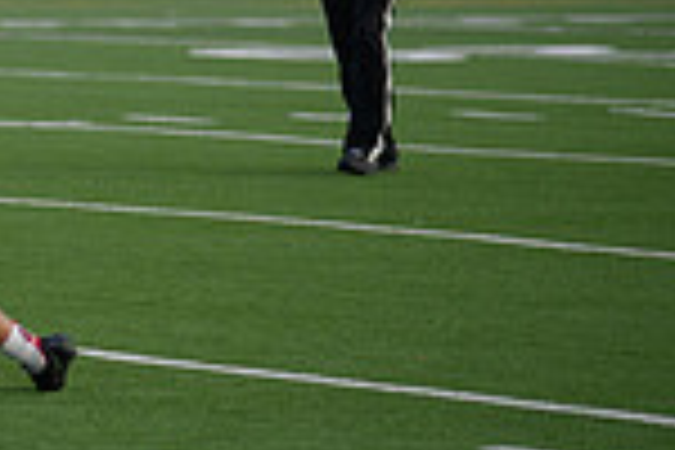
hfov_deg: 4.1
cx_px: -608
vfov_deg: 2.7
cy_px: 2
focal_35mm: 504
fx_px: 9449
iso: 640
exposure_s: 1/4000
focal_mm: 130
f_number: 2.8
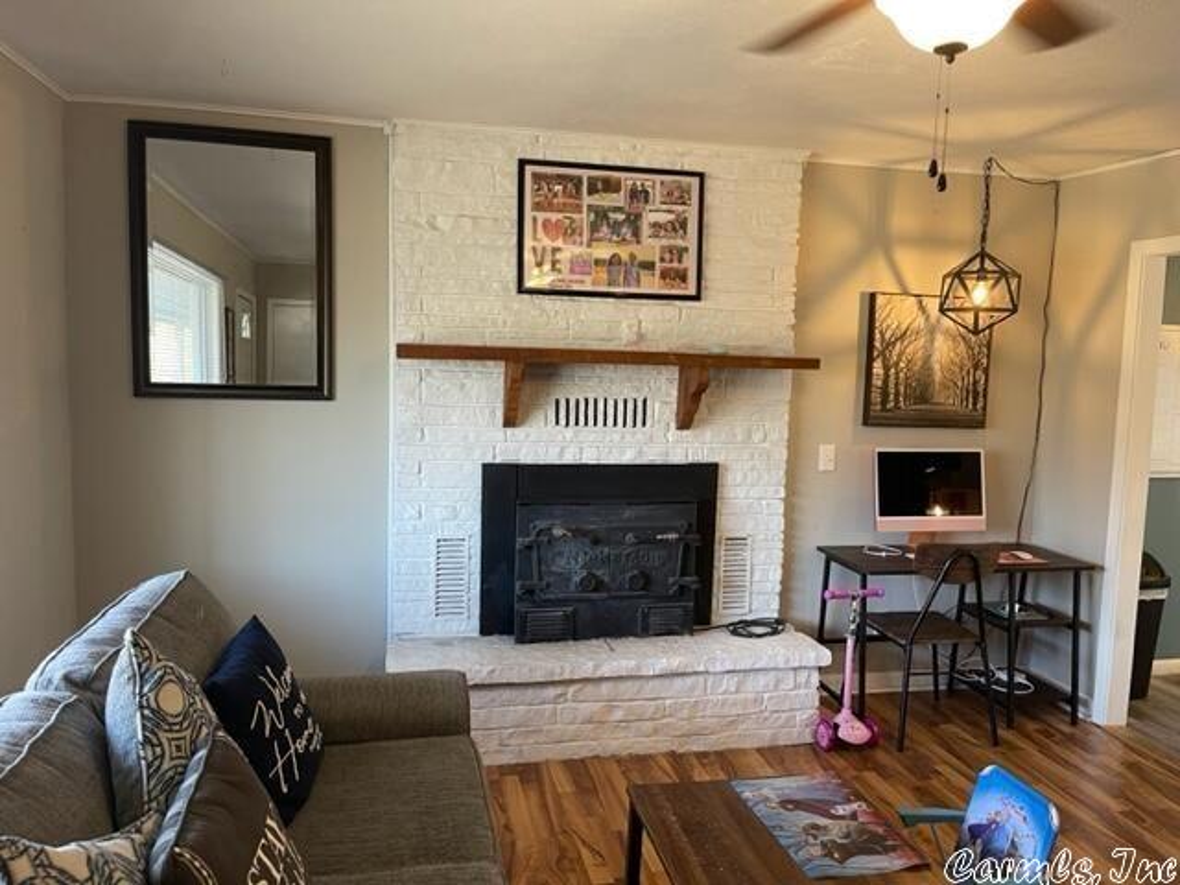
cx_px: 590
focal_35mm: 26
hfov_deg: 67.3
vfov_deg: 53.1
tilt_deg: -6.5
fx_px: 886
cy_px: 442
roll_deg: -1.2
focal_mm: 5.1
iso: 125
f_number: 1.6
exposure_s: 1/60
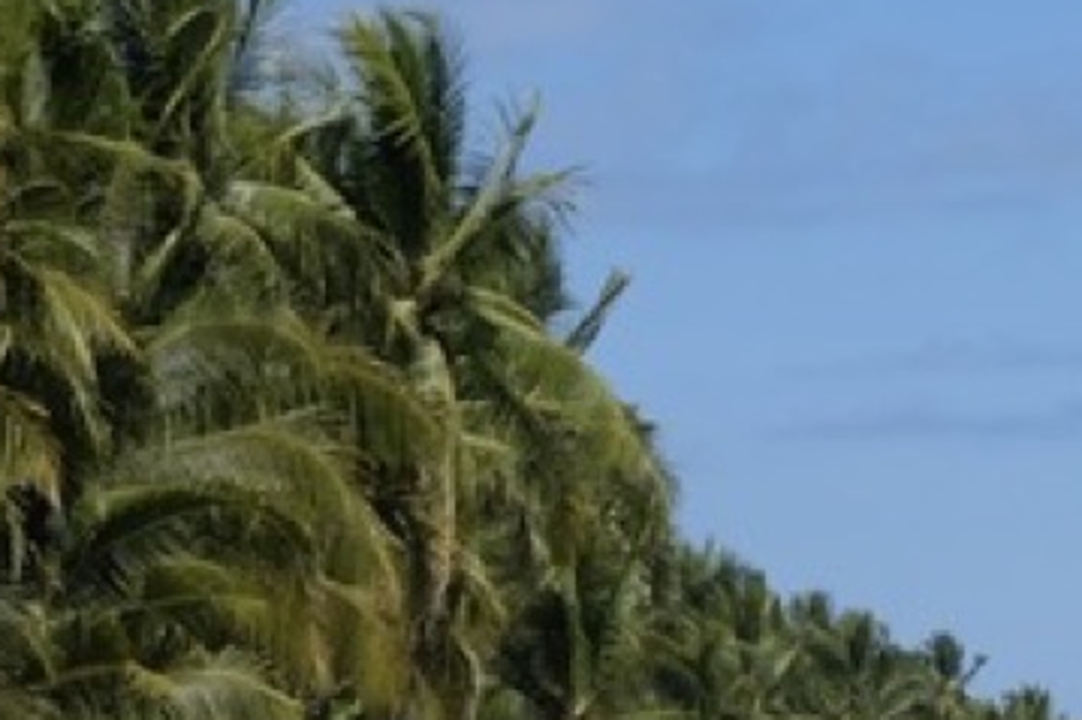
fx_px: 7991
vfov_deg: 5.2
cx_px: 835
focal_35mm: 266
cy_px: 371
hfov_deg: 7.7
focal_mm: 35
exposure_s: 1/4000
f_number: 3.2
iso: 200
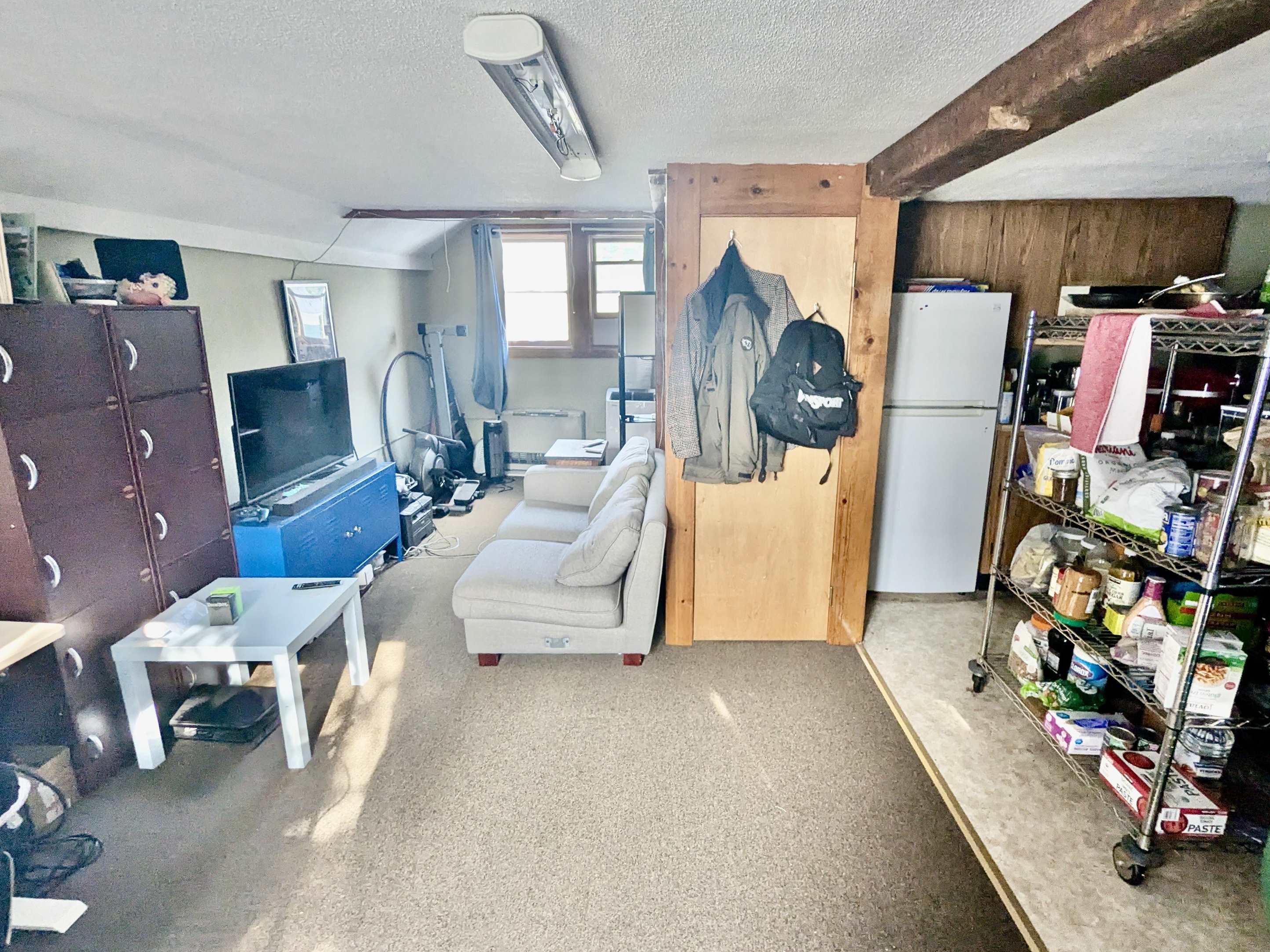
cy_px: 476
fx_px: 624
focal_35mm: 17
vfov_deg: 74.7
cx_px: 638
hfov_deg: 91.0
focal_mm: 2.35
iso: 313
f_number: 2.2
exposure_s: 1/117
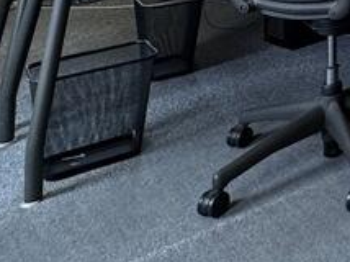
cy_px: -203
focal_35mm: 67
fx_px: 677
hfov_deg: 20.9
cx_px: 613
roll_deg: +1.6
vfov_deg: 17.8
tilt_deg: +2.0
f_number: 2.2
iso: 40
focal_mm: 2.22
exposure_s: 1/135
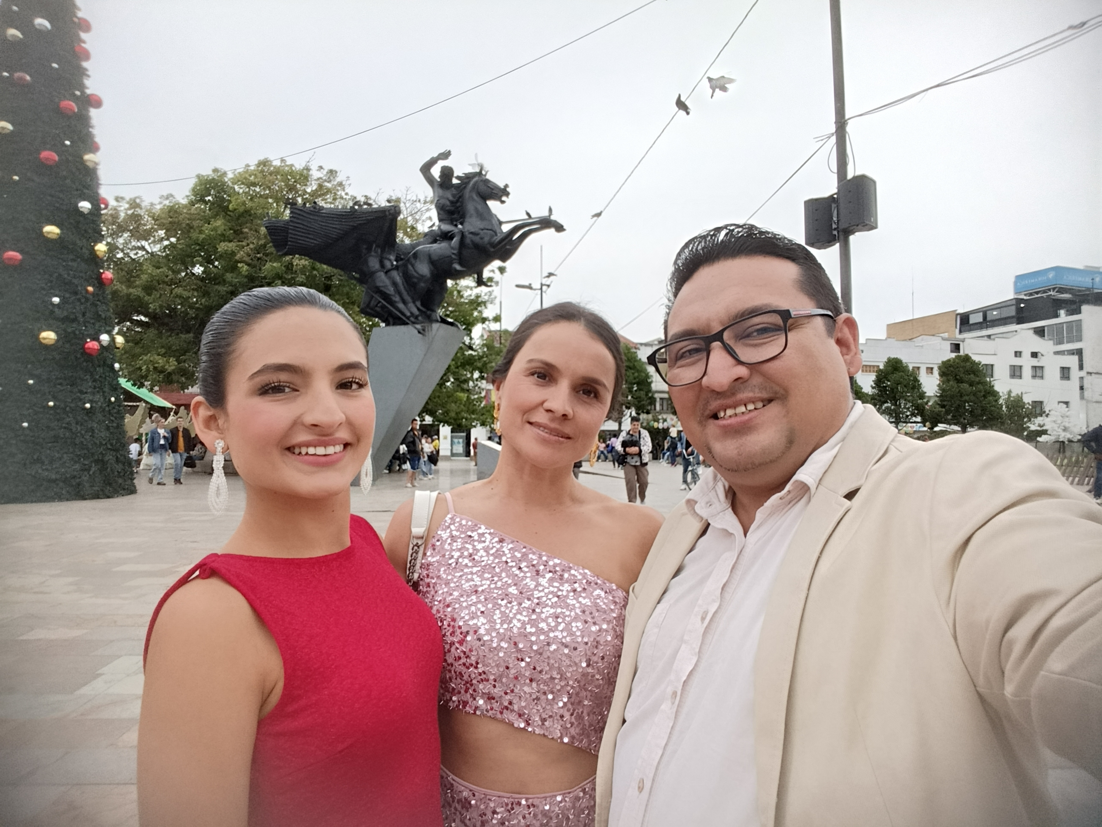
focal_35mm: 21
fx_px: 669
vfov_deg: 63.4
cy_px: 414
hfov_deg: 79.0
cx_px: 551
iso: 88
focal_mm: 2.23
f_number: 2.2
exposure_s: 1/120
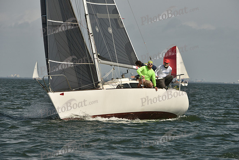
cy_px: 80
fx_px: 2656
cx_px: 120
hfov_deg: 5.2
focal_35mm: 400
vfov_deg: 3.4
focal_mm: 400
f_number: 11
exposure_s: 1/1250
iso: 400
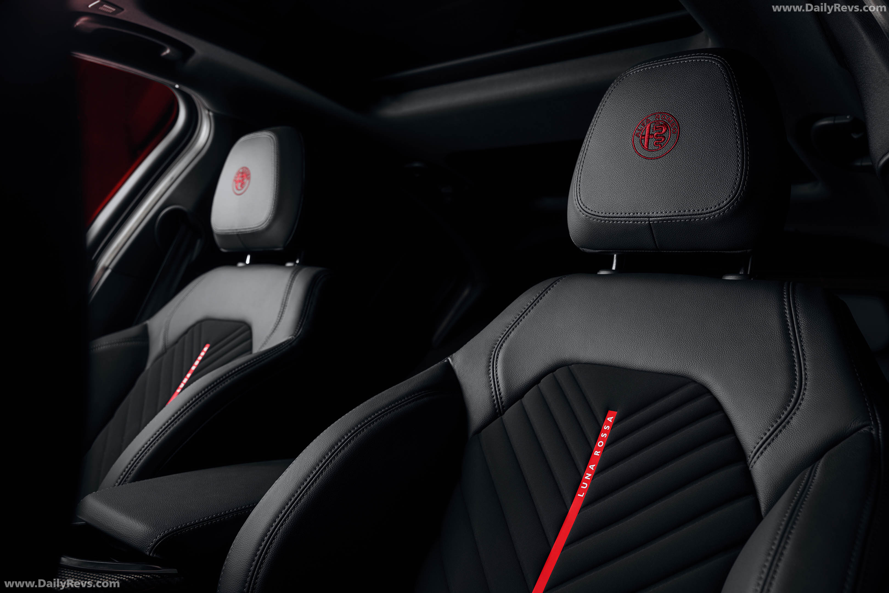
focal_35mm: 30
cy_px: 296
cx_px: 444
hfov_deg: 61.9
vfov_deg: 43.6
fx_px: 741
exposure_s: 1/100
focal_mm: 30
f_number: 5.6
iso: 100
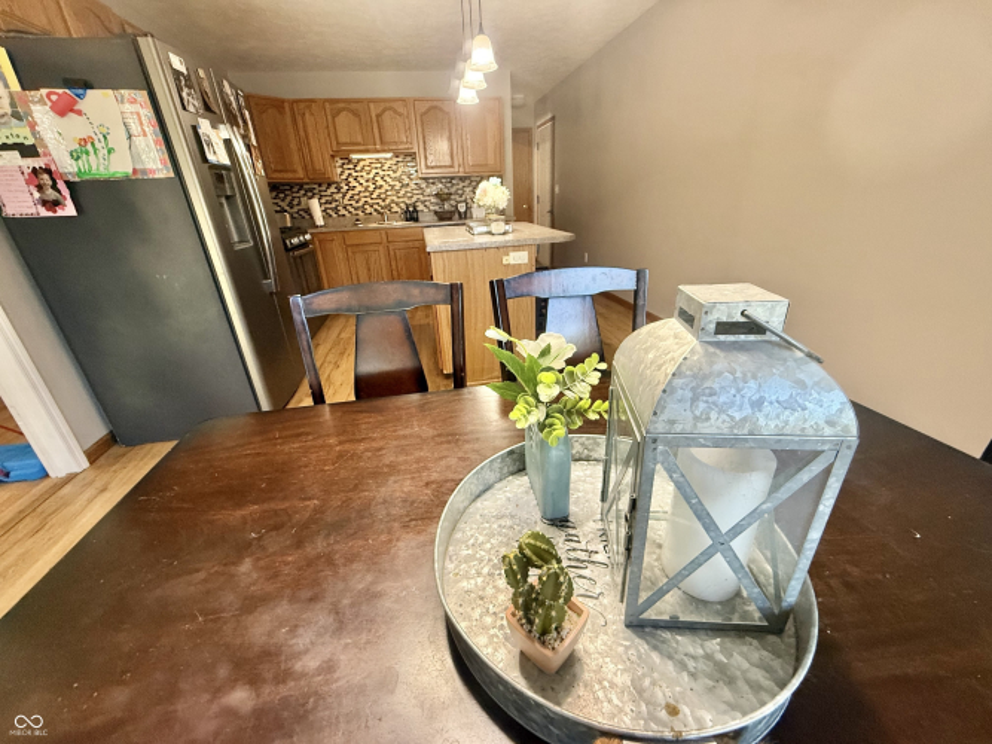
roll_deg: +1.1
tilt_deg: -23.1
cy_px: 372
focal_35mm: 14
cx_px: 496
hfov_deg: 102.1
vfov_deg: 85.7
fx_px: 401
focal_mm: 2.22
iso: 400
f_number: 2.2
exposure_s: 1/60
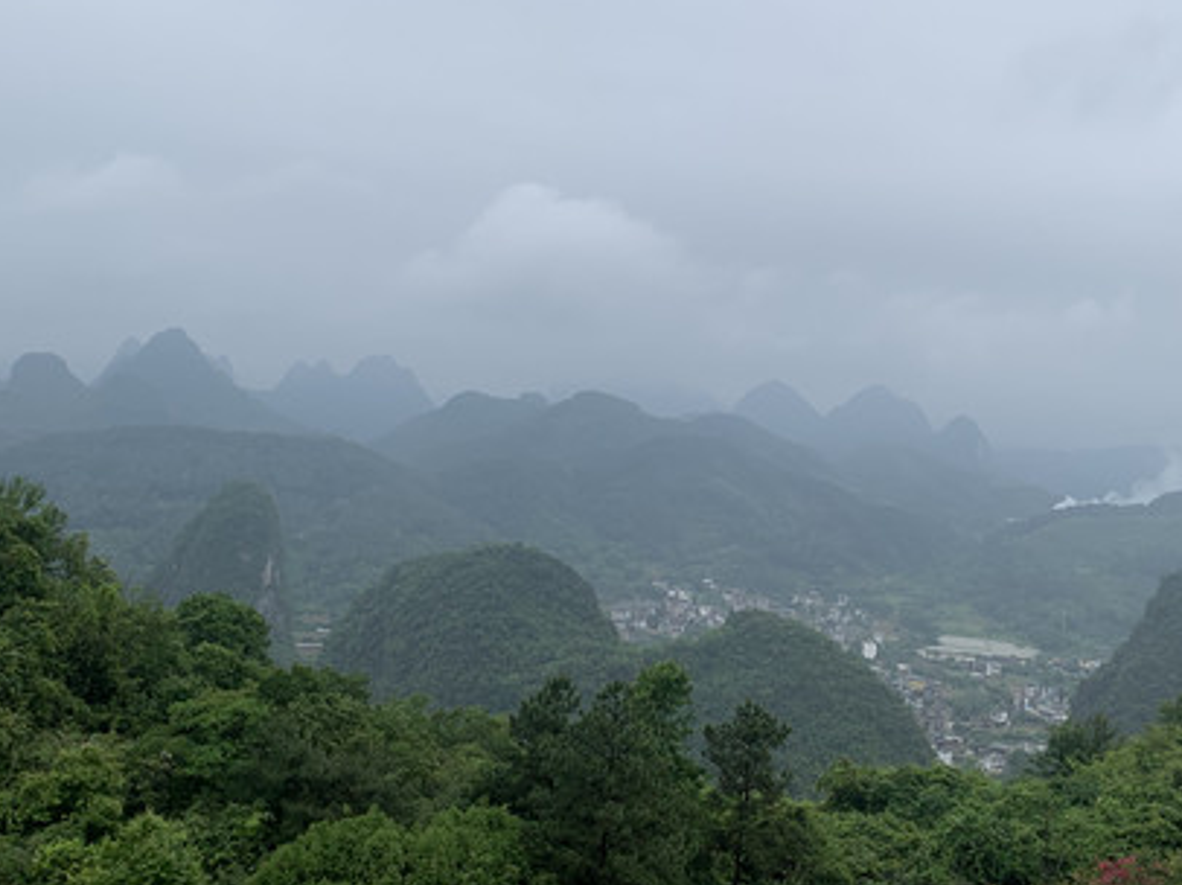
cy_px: 355
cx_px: 675
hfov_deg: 45.7
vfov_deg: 35.0
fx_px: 1399
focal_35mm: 41
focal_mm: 4.25
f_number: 1.8
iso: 25
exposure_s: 1/3086
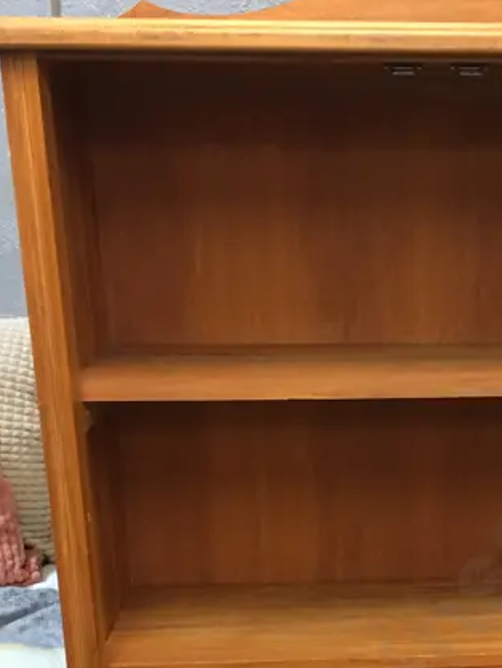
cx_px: 475
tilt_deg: -17.2
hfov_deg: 20.2
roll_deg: -0.5
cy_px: 601
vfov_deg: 26.5
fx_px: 1371
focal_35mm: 71
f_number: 2.2
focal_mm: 4.15
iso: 64
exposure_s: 1/17
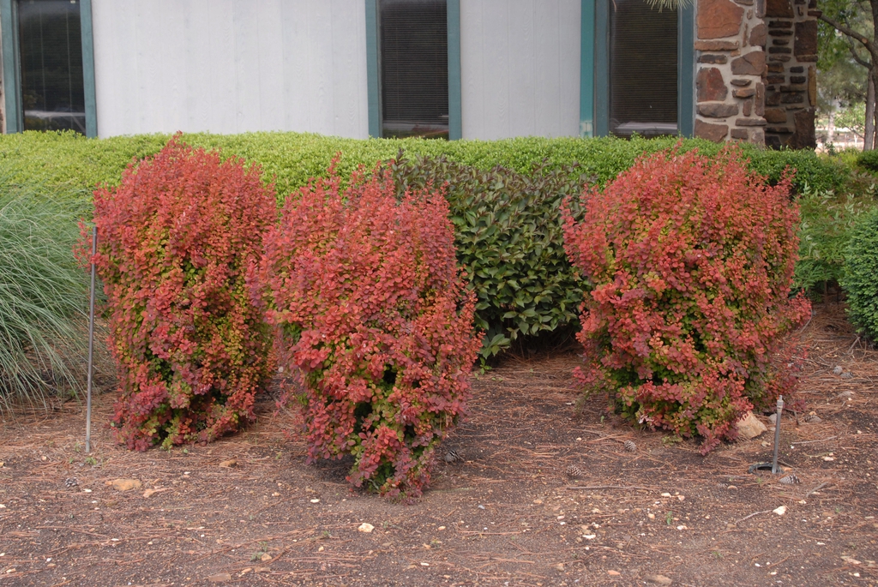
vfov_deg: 23.8
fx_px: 1392
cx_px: 439
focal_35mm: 57
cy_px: 294
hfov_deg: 35.0
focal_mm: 38
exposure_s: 1/180
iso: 400
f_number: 7.1
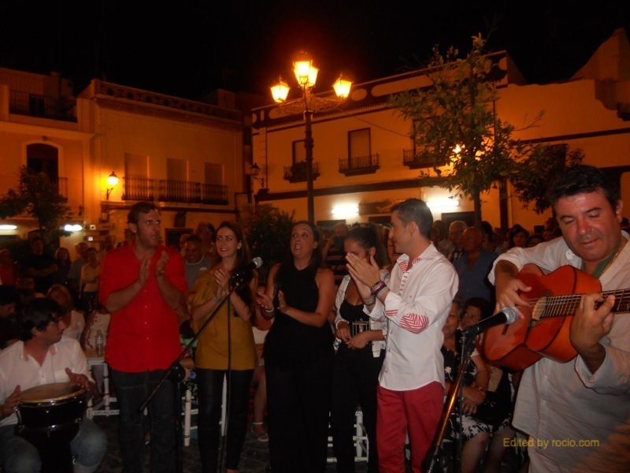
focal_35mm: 27
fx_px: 491
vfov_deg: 51.4
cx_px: 315
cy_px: 236
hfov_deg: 65.3
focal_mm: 4.9
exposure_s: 1/25
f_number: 3.2
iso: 200
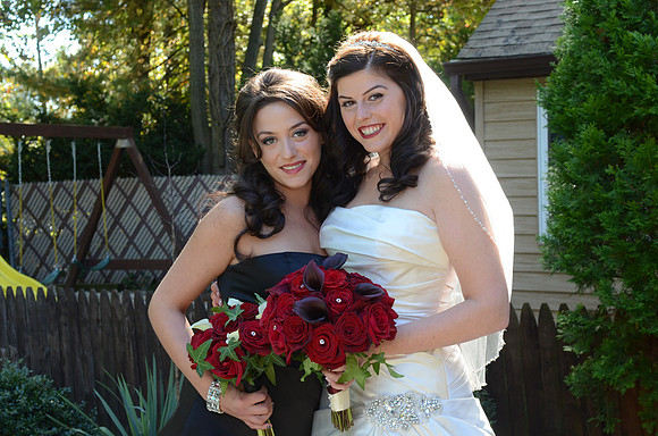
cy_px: 218
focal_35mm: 57
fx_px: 1040
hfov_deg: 35.1
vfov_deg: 23.7
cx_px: 329
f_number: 6.3
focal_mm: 38
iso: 500
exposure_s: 1/125
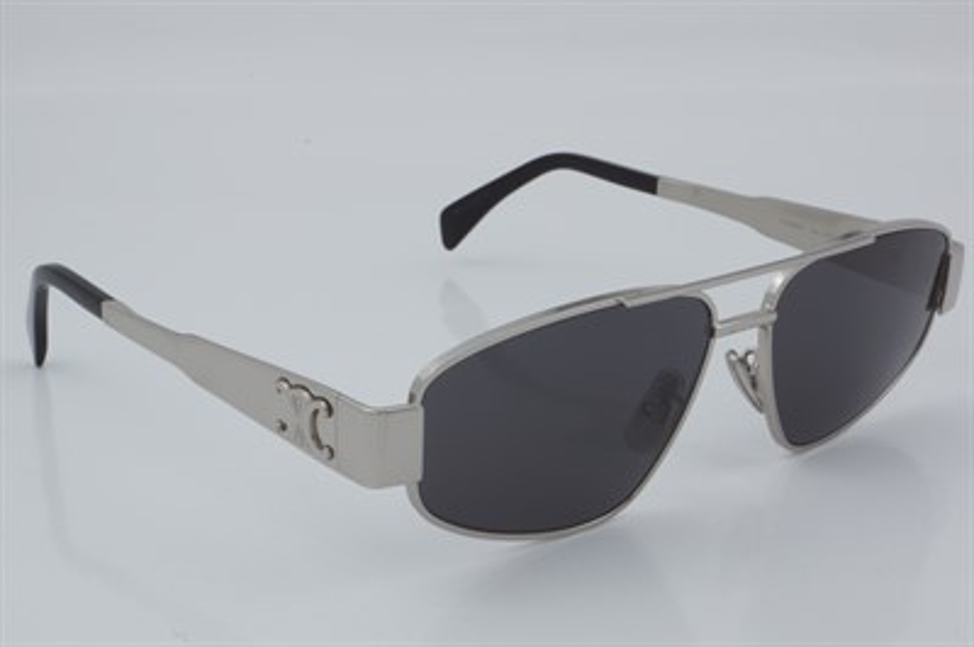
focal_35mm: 75
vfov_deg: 18.2
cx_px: 487
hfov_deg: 27.0
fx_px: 2027
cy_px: 324
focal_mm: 50
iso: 100
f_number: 32
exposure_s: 1/4
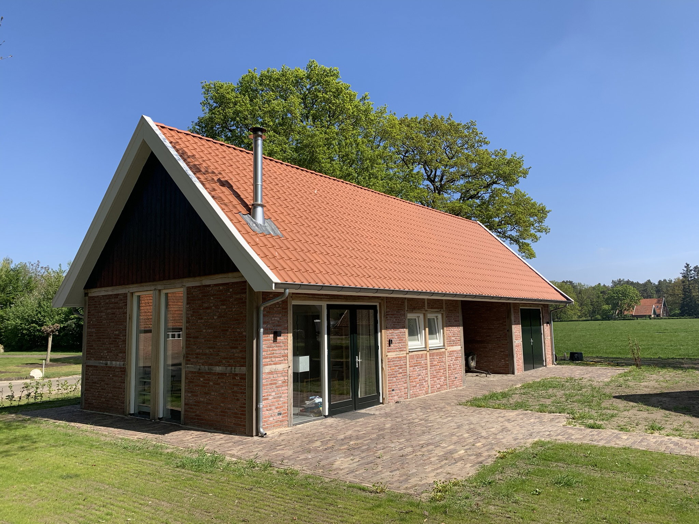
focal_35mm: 26
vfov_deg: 53.1
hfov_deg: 67.3
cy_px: 262
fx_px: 525
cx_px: 350
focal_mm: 4.25
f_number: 1.8
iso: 25
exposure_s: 1/1779
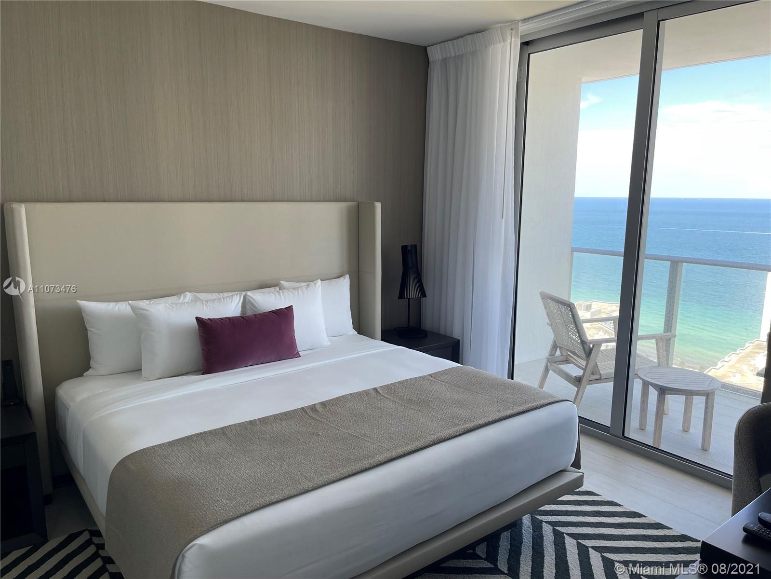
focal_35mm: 26
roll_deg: -0.9
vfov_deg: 53.1
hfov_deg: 67.3
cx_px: 386
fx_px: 579
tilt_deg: -9.8
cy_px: 290
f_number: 1.6
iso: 32
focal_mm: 5.1
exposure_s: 1/120
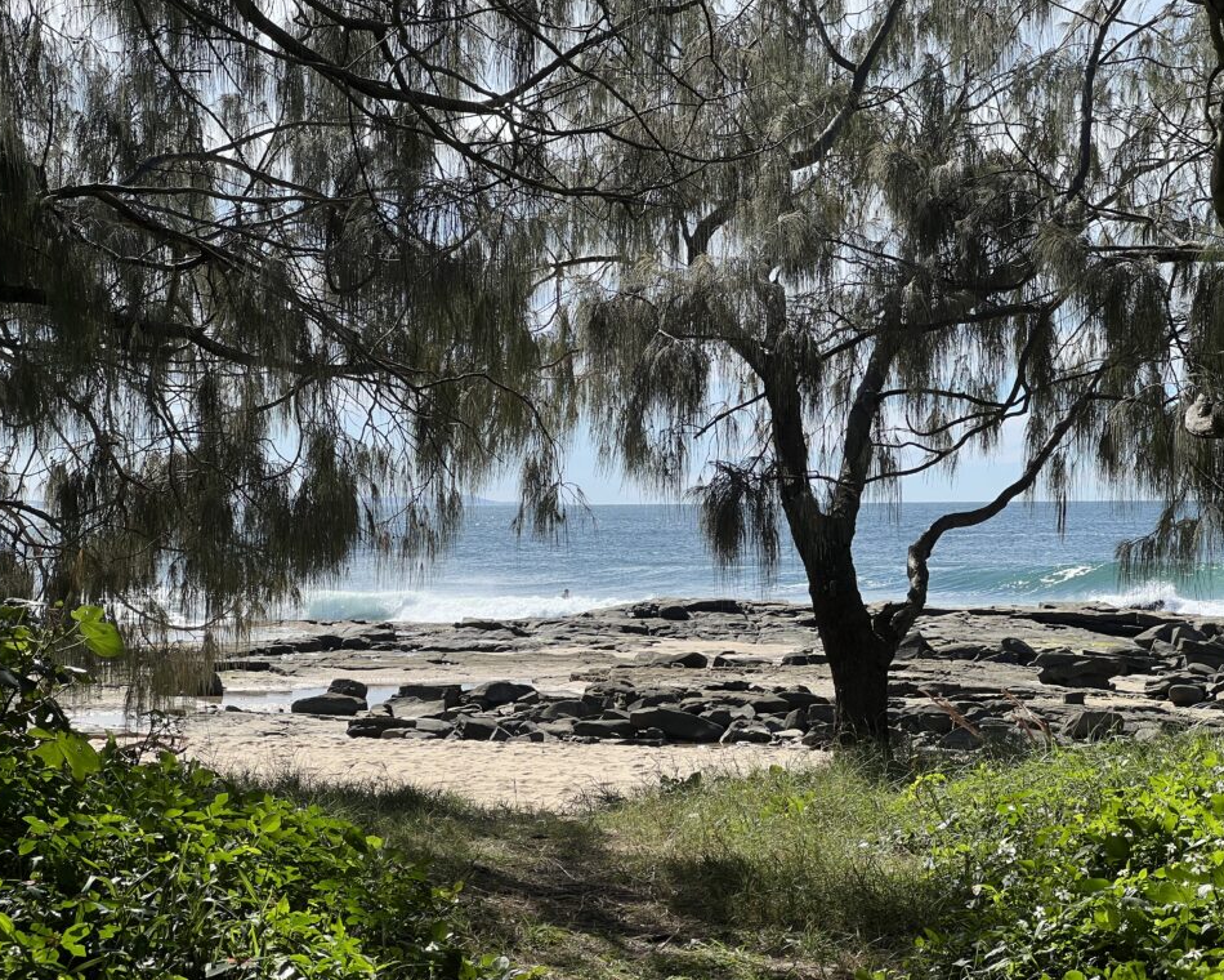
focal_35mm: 81
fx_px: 2934
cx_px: 640
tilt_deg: +1.0
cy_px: 487
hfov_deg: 23.6
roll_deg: +0.7
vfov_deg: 18.9
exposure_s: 1/533
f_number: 2.8
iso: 32
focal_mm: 9
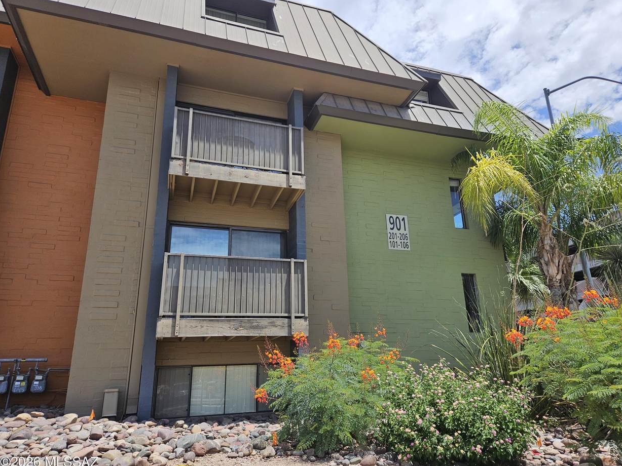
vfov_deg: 56.8
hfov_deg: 71.6
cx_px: 323
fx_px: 431
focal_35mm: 24
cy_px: 241
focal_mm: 5.4
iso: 25
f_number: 1.8
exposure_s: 1/1951
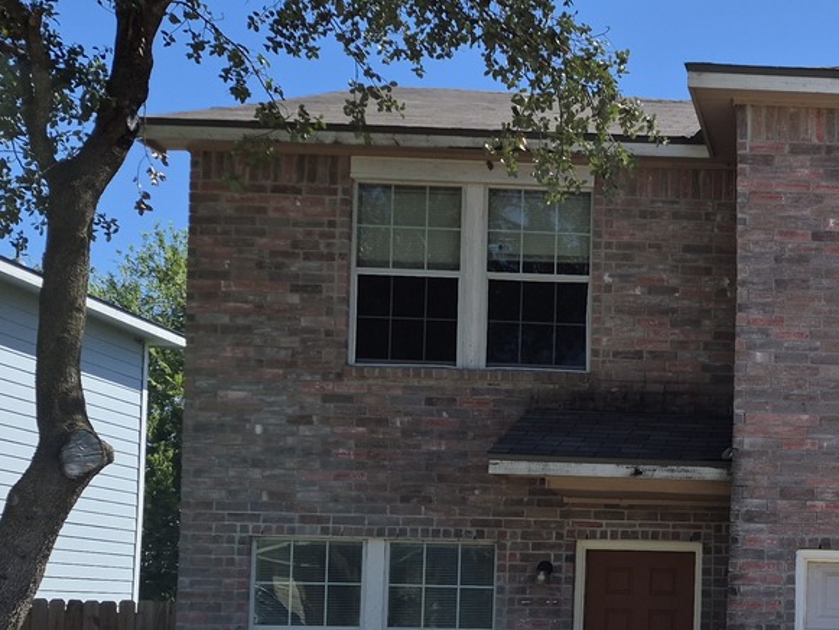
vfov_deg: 24.8
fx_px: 1382
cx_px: 901
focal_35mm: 57
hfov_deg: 30.5
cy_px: 579
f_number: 1.8
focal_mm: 5.4
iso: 80
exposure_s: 1/5472
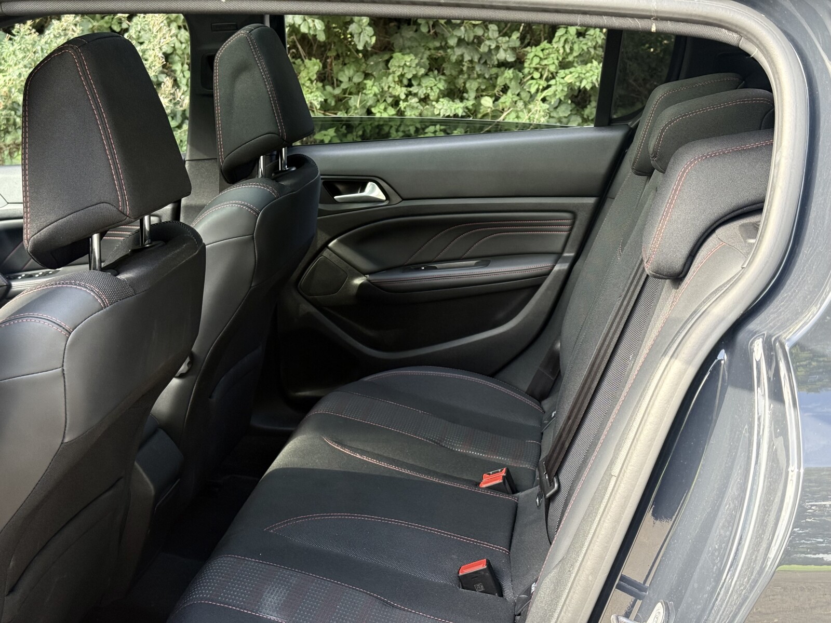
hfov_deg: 39.7
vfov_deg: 30.3
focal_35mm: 48
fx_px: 1152
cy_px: 312
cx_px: 416
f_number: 1.78
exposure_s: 1/85
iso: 160
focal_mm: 6.76
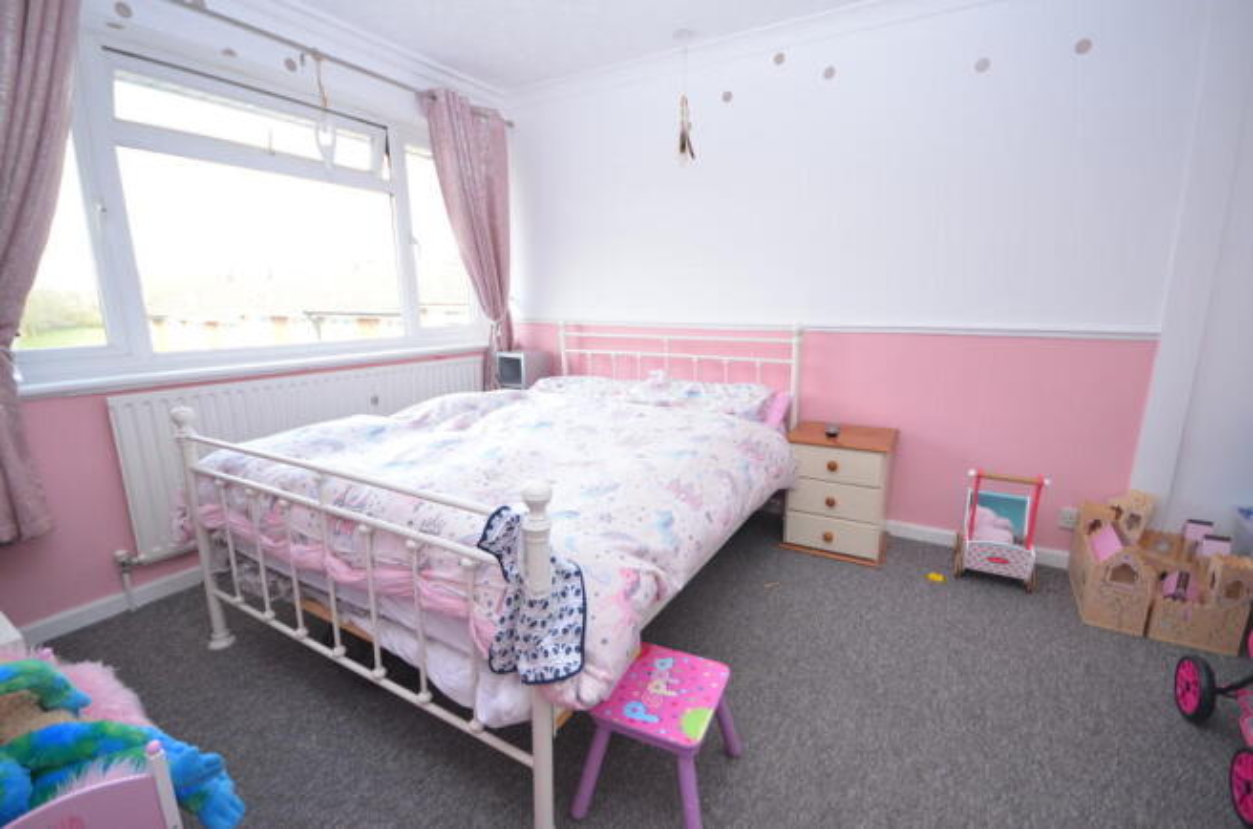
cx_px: 626
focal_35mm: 15
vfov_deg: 77.0
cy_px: 414
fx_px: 521
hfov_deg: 100.5
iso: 400
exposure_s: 1/60
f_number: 4
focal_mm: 10
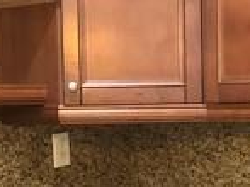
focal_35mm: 122
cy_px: 162
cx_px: 167
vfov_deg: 12.1
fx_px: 880
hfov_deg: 16.1
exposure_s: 1/8
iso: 100
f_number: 1.8
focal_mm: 3.99
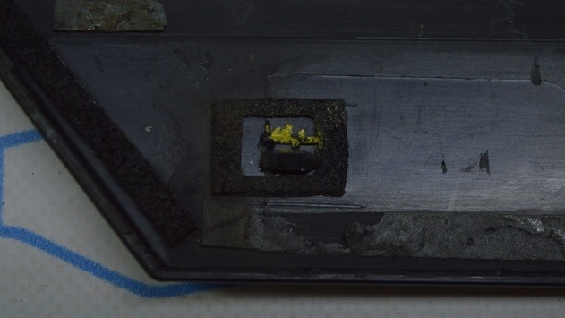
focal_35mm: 88
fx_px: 1311
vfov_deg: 13.8
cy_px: 135
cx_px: 284
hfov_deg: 24.3
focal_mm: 55
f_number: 5.6
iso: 400
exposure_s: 1/160
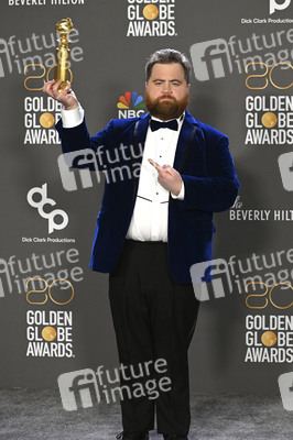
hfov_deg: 14.4
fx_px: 1162
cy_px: 220
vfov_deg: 21.5
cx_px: 146
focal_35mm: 95
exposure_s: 1/500
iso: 6400
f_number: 6.3
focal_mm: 95
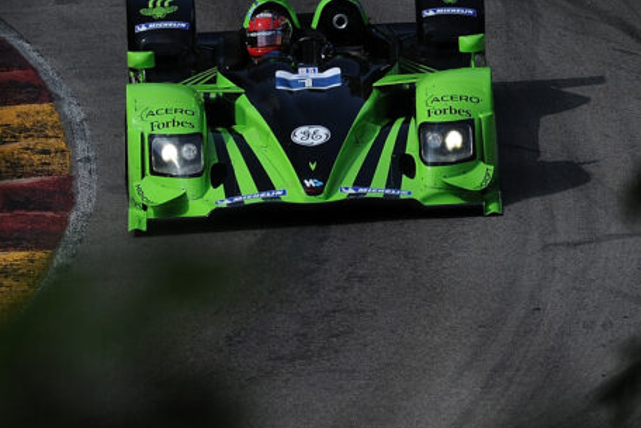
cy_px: 15
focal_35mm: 1122
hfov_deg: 1.8
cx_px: 371
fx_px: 19976
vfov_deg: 1.2
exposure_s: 1/800
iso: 400
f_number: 6.3
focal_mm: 500
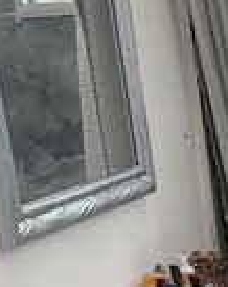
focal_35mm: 190
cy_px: 702
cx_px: 515
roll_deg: +2.5
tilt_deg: -23.4
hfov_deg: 7.6
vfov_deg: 9.1
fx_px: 1608
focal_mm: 5.96
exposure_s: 1/64
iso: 125
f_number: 1.6
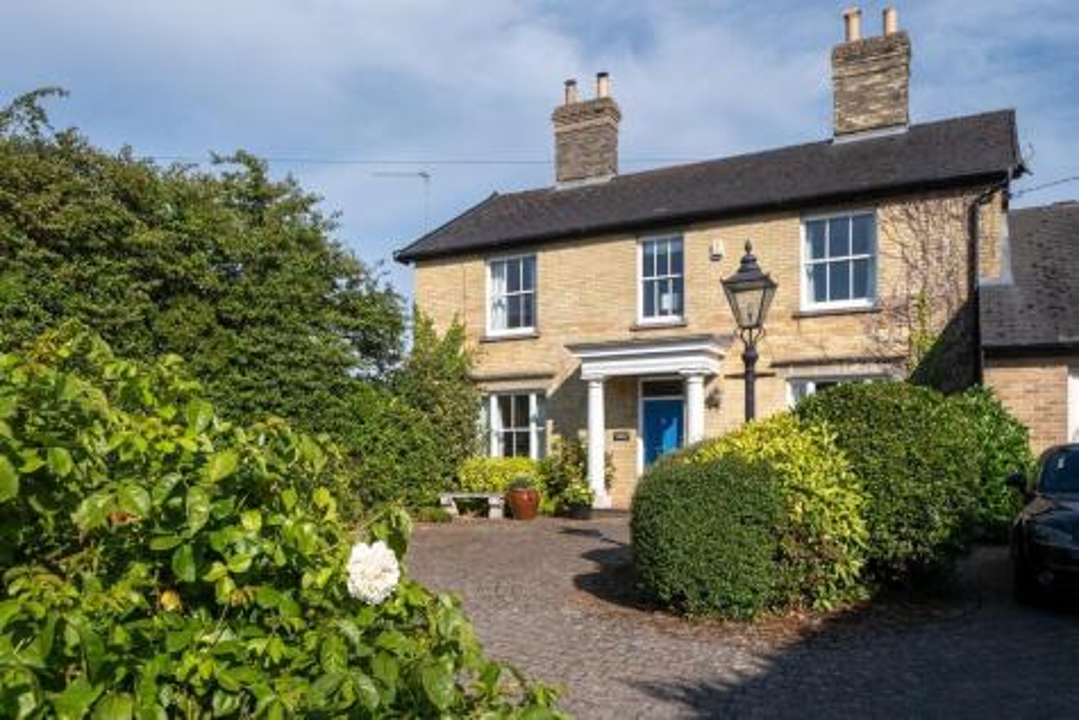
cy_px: 360
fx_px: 720
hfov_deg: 73.7
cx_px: 540
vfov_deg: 53.2
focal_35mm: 24
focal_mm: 16
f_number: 9
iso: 160
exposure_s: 1/320
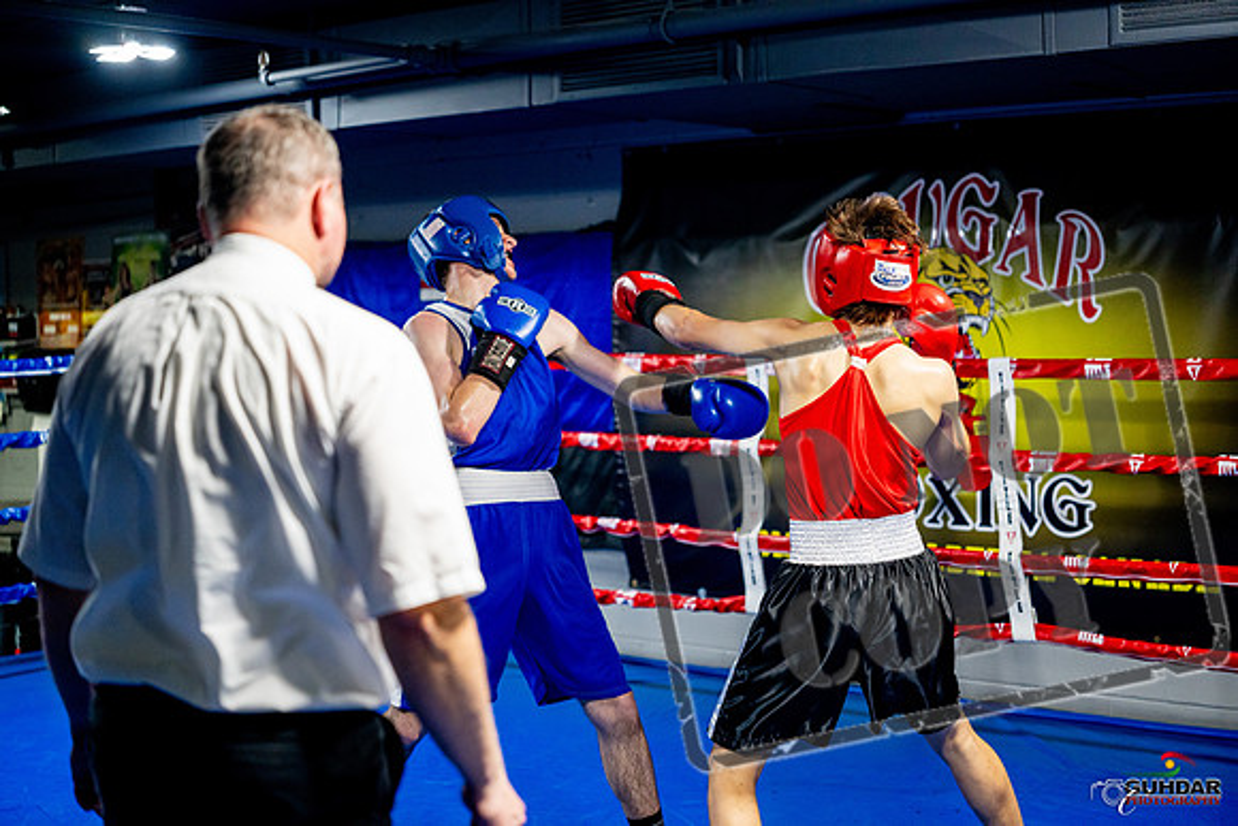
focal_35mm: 50
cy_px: 413
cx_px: 619
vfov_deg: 27.0
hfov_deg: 39.6
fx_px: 1720
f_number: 2
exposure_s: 1/1000
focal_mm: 50
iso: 4000
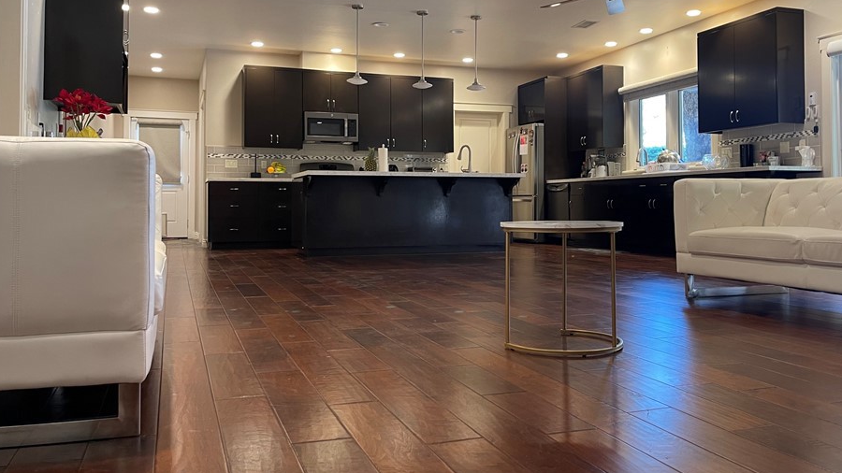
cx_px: 421
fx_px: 692
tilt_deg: +1.1
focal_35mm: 31
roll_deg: -0.5
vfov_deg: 37.5
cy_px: 171
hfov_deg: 62.6
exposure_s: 1/60
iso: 200
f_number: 1.6
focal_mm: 5.1
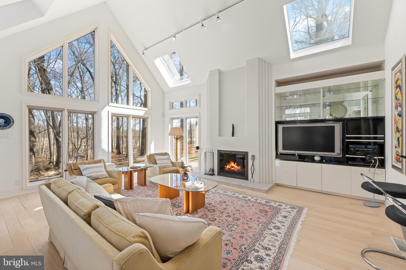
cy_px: 135
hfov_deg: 100.4
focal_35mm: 15
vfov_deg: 77.3
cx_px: 203
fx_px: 169
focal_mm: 15
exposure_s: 1/10
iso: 160
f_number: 16
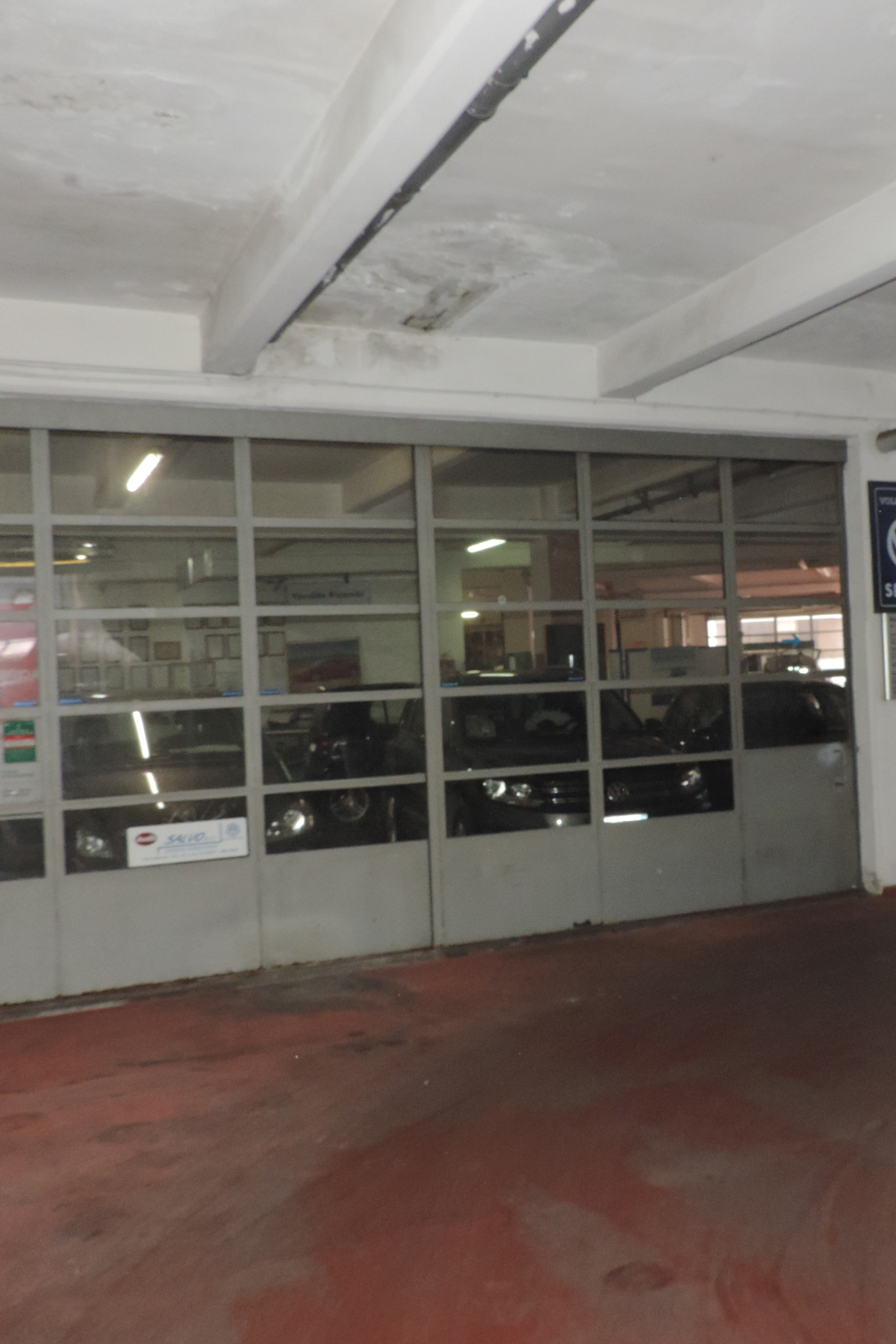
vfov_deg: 55.8
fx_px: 1270
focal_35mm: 34
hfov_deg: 38.3
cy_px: 664
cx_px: 624
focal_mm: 4.3
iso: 450
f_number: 3
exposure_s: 1/80
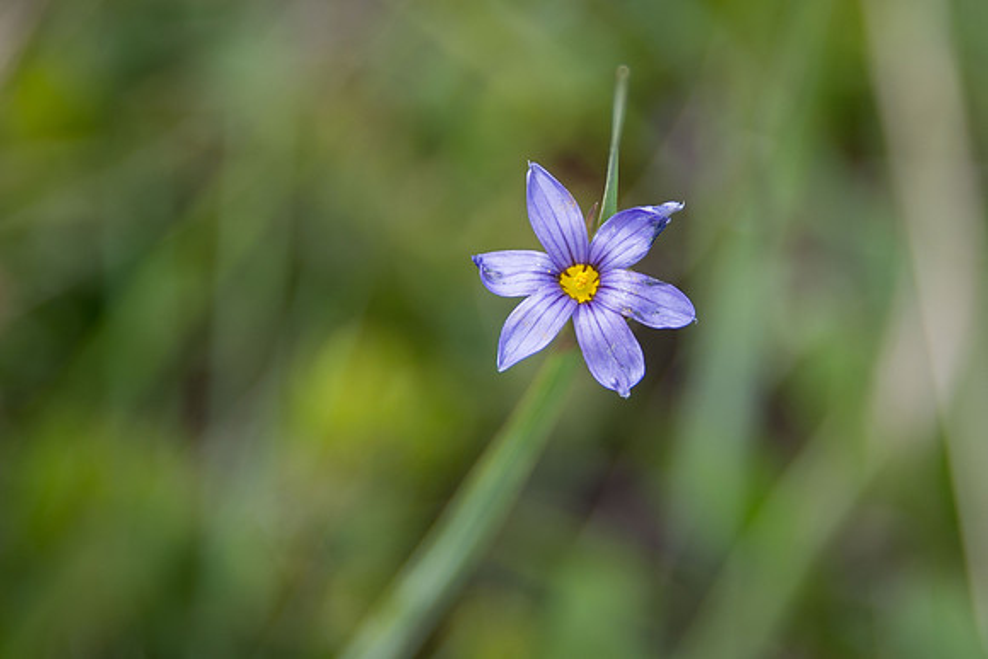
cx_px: 604
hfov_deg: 4.7
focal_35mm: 437
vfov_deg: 3.1
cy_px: 270
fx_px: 11992
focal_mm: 300
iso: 320
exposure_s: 1/320
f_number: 5.6
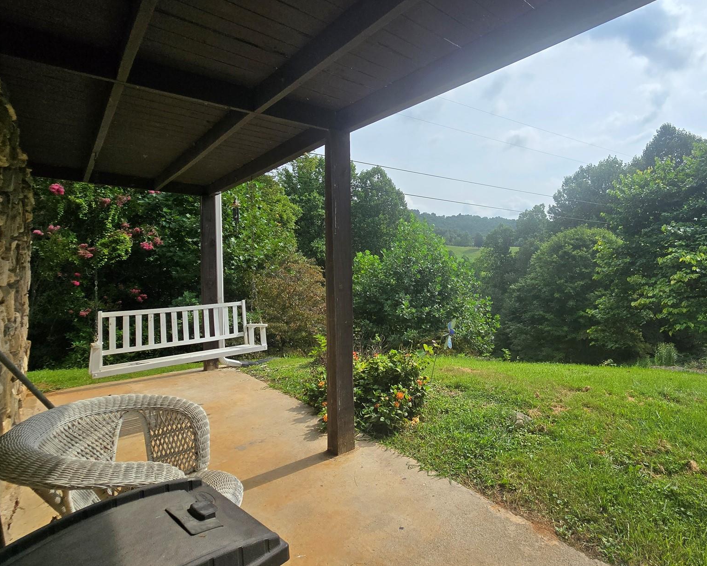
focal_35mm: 17
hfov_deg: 86.4
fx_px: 356
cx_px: 472
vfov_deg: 76.8
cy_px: 259
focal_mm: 2.2
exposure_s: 1/2664
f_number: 2.2
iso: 50
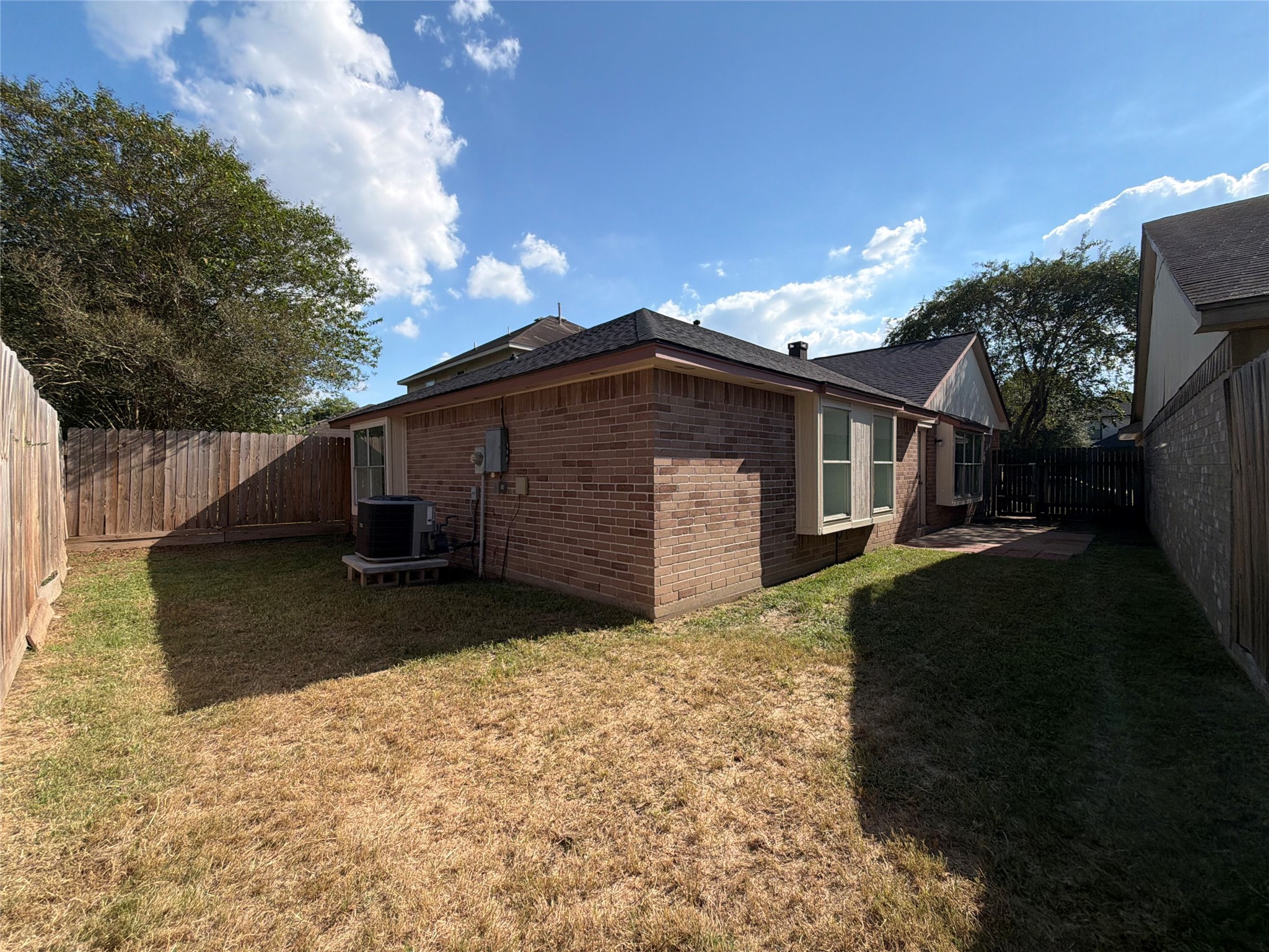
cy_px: 476
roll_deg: +0.6
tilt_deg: -1.8
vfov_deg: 85.7
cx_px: 634
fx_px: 513
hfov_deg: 102.1
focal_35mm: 14
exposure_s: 1/1368
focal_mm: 2.22
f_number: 2.2
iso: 20
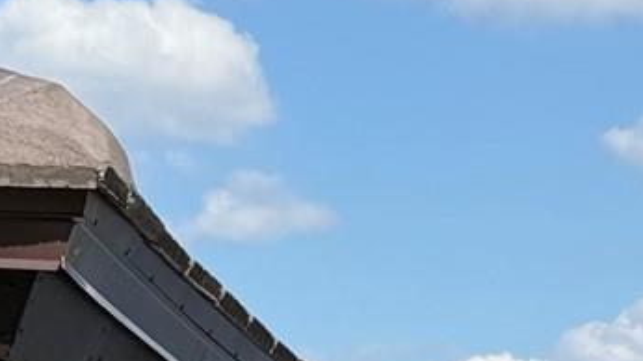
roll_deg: +0.5
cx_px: 1035
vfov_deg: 4.8
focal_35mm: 242
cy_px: 955
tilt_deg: -2.2
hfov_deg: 8.7
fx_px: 4123
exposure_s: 1/3378
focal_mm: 6.76
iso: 80
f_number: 1.78
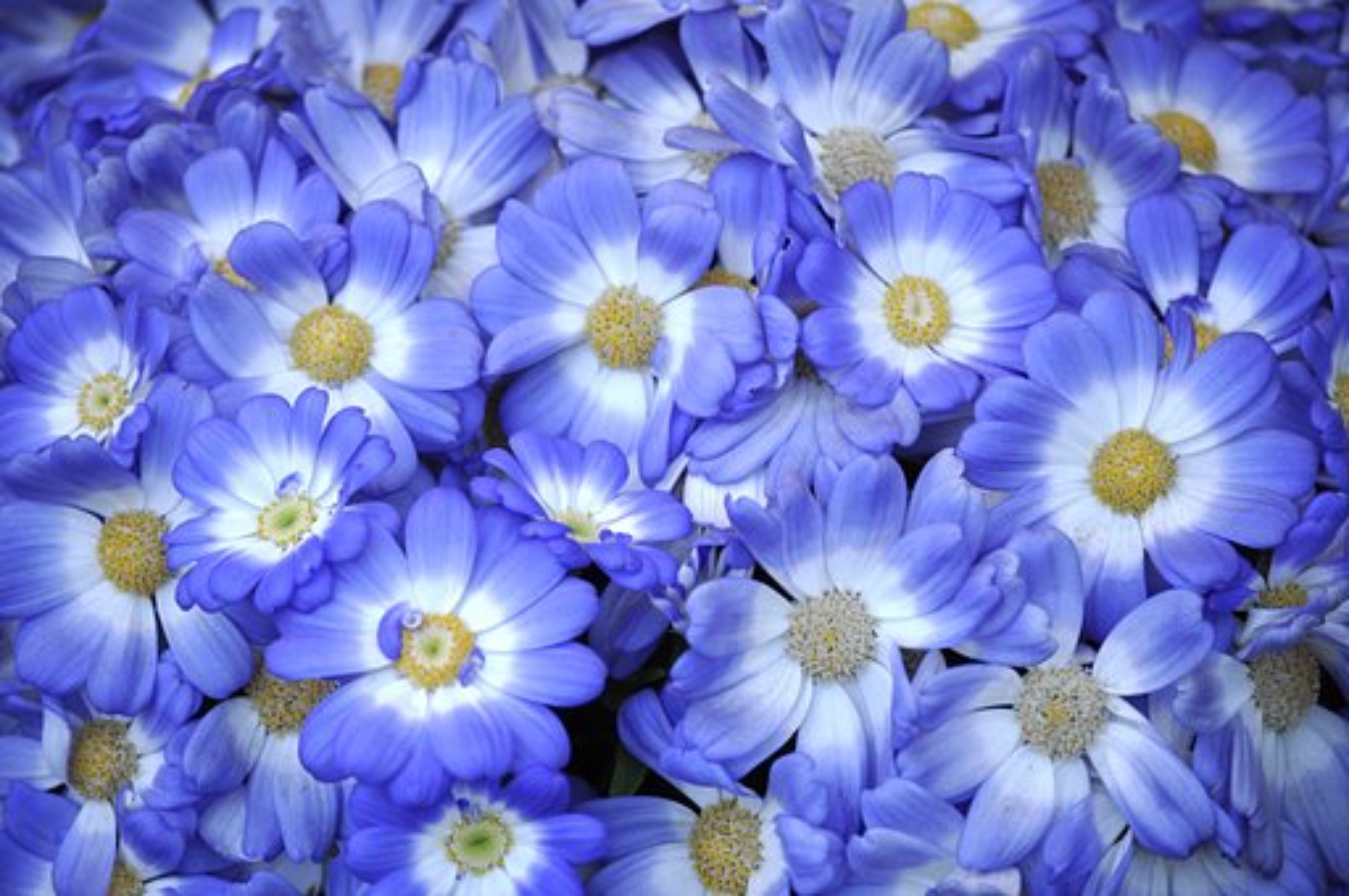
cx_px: 674
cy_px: 448
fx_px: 4828
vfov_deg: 10.6
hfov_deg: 15.9
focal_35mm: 129
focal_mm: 86
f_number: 4.2
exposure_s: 1/60
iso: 400
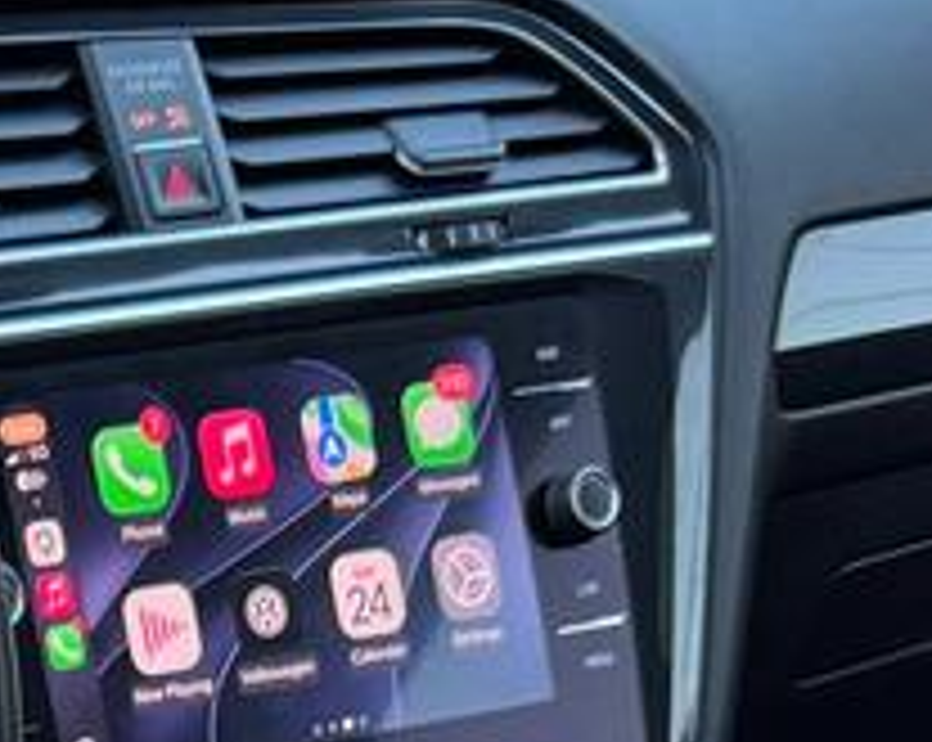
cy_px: 1749
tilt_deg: -36.8
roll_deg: -4.4
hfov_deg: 12.6
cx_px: -509
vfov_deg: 9.5
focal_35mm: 145
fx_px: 3994
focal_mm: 6.76
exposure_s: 1/121
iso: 125
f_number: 1.78
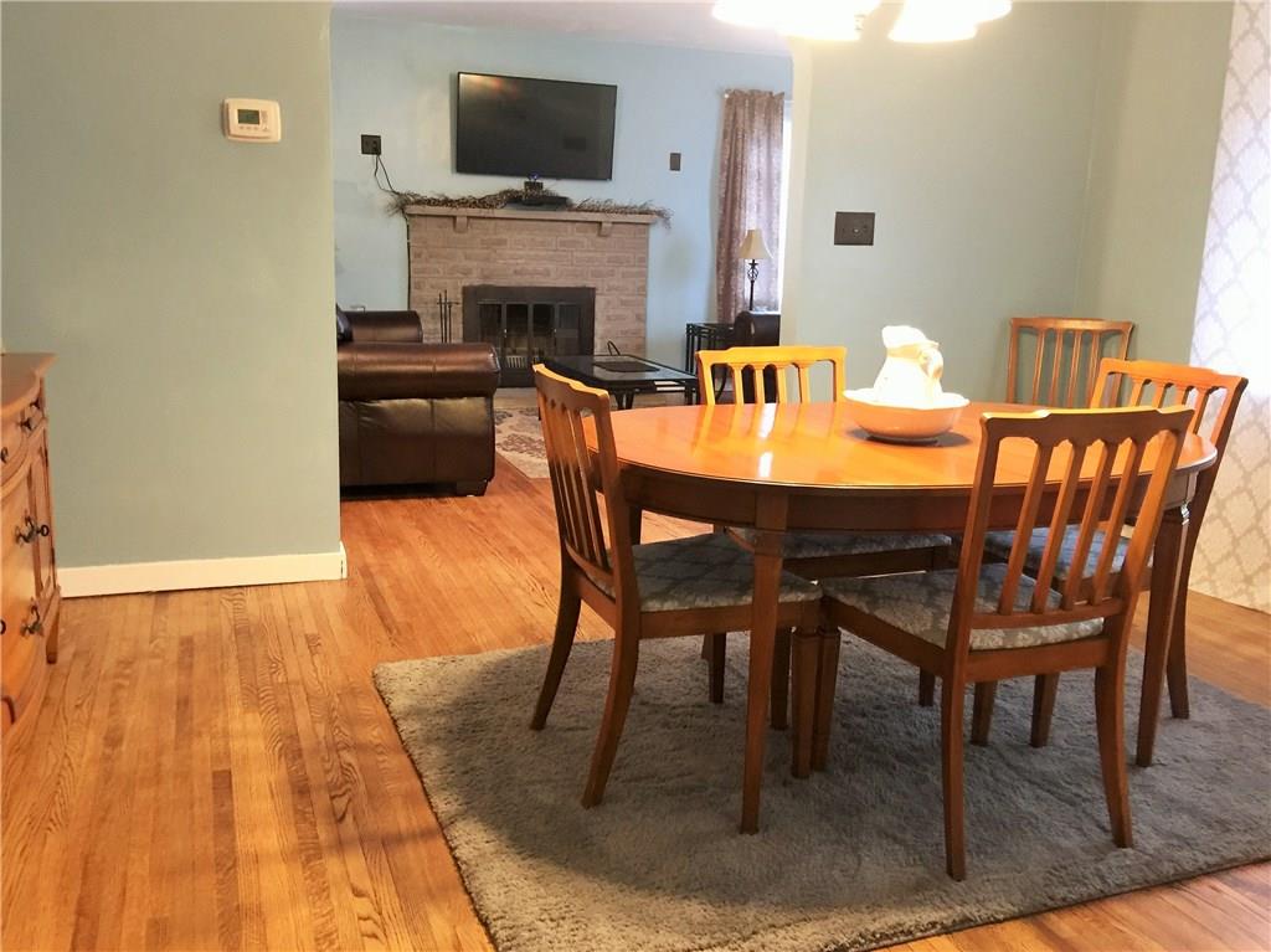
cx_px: 636
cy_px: 476
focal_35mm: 29
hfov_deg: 61.7
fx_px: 1064
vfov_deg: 48.2
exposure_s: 1/8
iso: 100
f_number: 2.2
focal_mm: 4.15
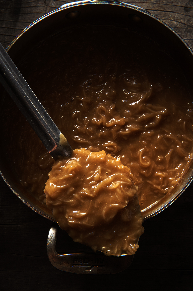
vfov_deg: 35.7
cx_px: 96
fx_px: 451
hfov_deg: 24.2
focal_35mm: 56
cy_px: 146
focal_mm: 56
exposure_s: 1/80
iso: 200
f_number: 22
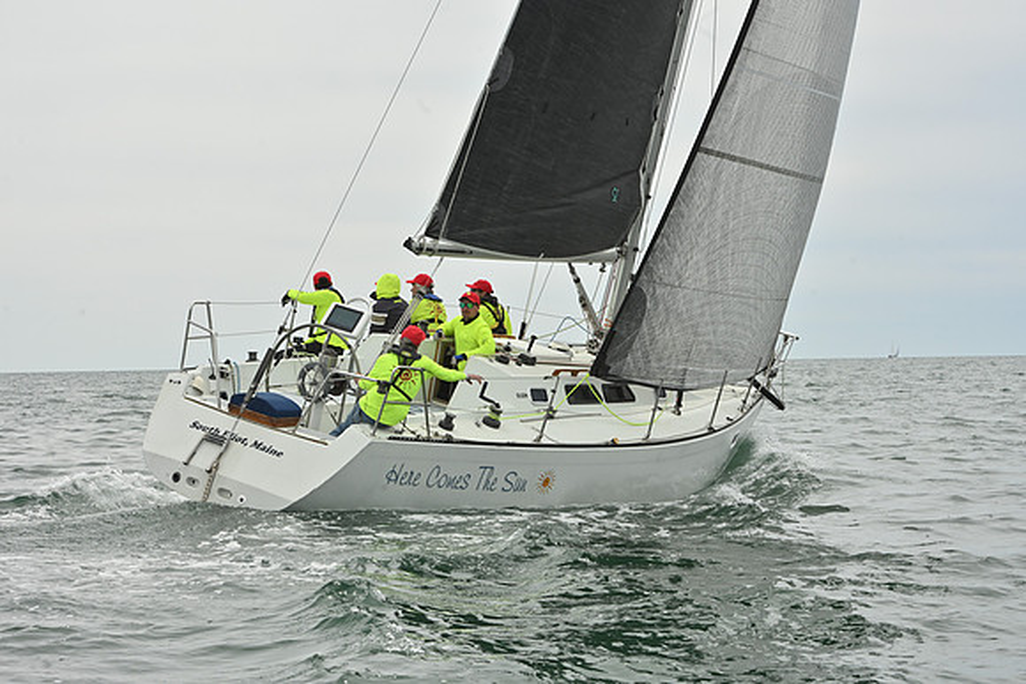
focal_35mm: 98
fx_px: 2794
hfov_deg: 20.8
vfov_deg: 14.0
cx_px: 513
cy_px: 342
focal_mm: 98
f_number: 13
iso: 320
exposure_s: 1/800
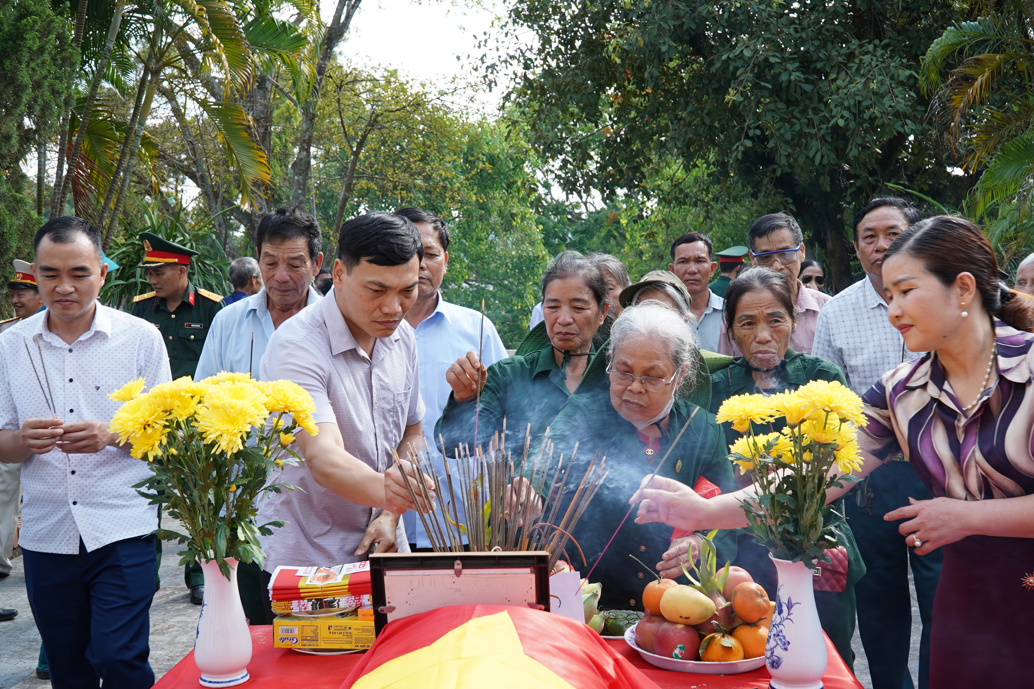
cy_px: 328
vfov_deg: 36.9
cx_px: 546
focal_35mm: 36
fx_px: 1034
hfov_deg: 53.1
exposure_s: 1/100
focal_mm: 23
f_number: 6.3
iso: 100
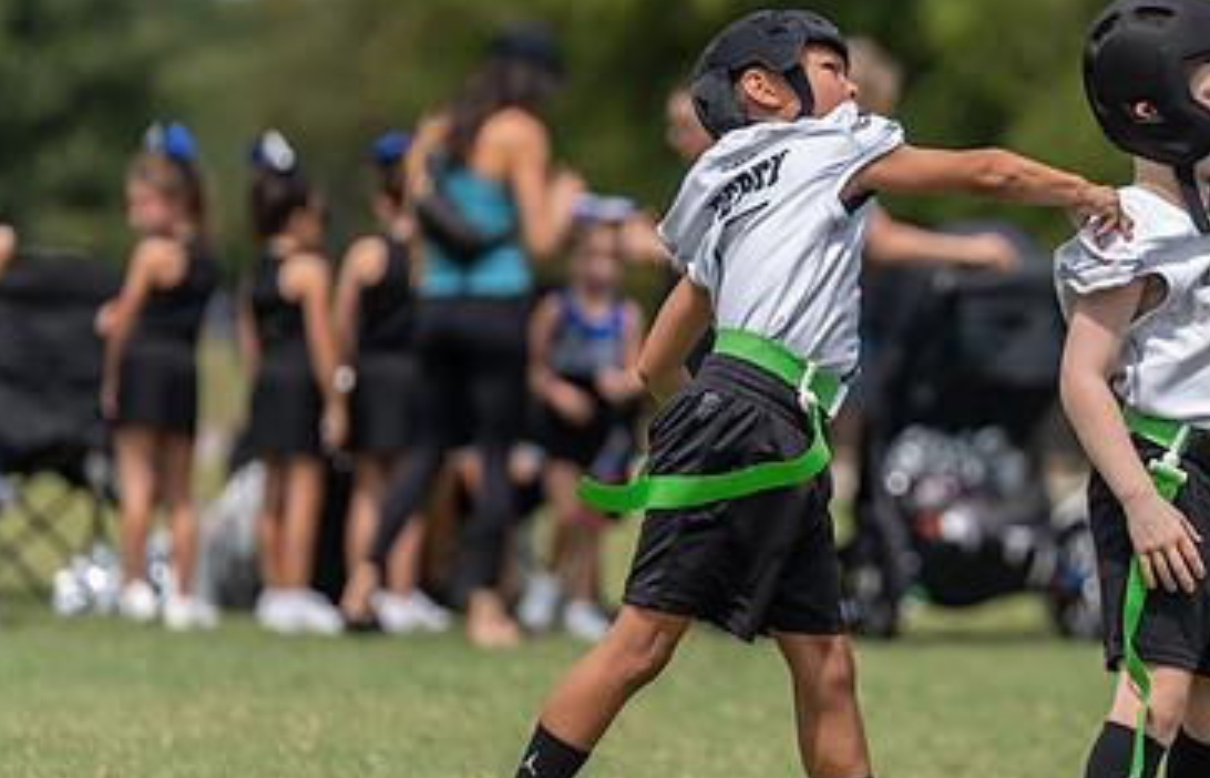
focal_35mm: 363
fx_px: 12067
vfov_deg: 3.7
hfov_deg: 5.7
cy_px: 366
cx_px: 793
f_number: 3.5
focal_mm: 200
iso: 100
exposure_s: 1/1600
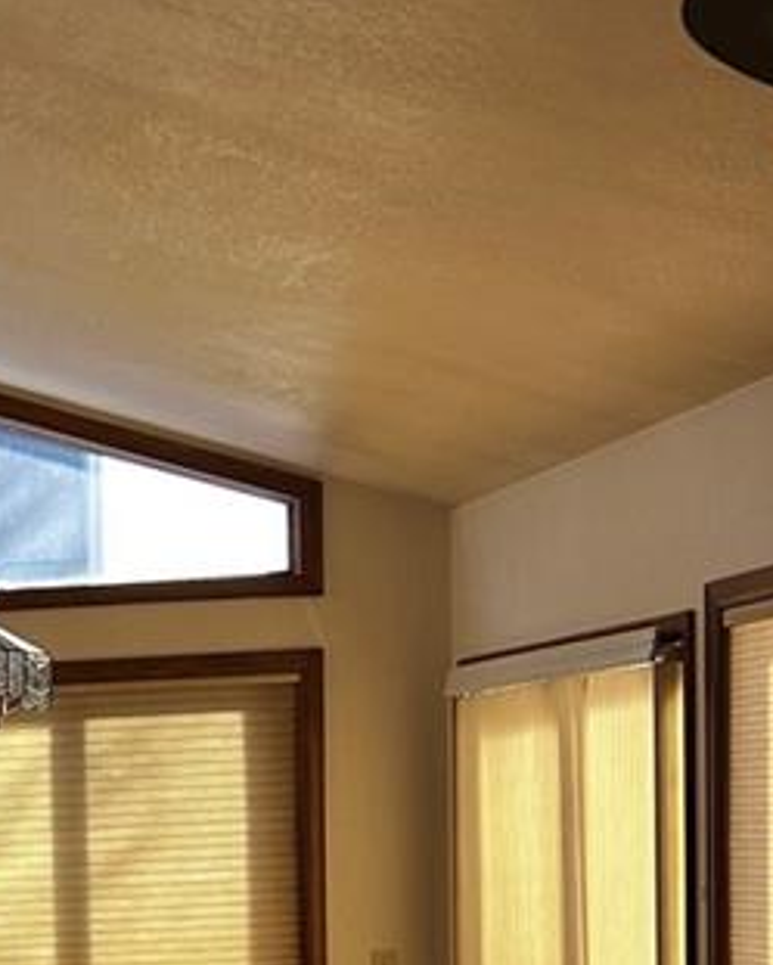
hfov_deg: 14.6
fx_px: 2801
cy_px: 1105
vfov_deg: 18.7
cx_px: -382
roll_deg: +2.4
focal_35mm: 98
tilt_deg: -4.9
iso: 50
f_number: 1.5
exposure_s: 1/374
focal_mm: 5.7
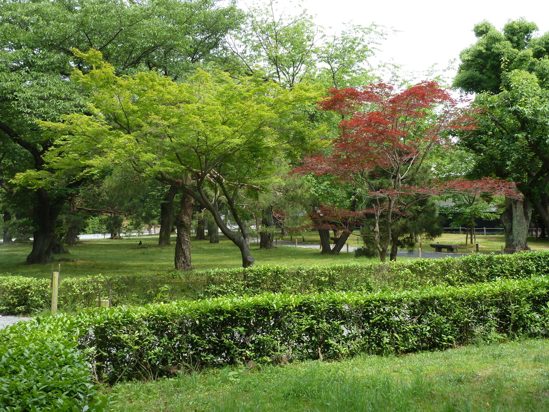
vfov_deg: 32.9
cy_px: 206
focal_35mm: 44
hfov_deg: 42.9
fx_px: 698
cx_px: 274
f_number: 4
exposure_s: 1/160
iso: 80
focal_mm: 7.3
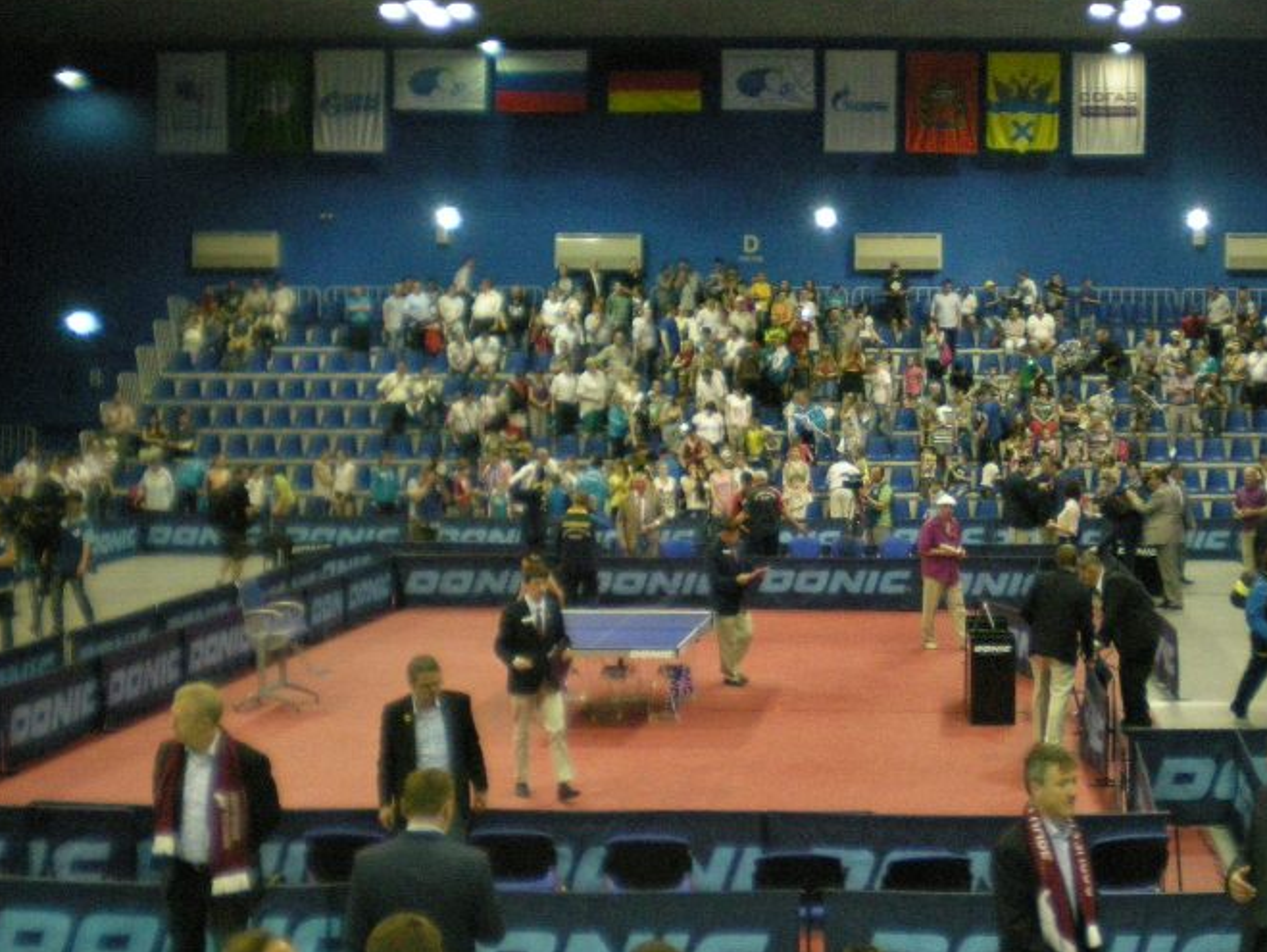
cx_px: 966
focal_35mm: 59
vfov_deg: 24.8
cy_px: 465
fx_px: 2161
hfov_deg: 32.0
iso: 461
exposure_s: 1/60
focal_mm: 6.3
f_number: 3.1
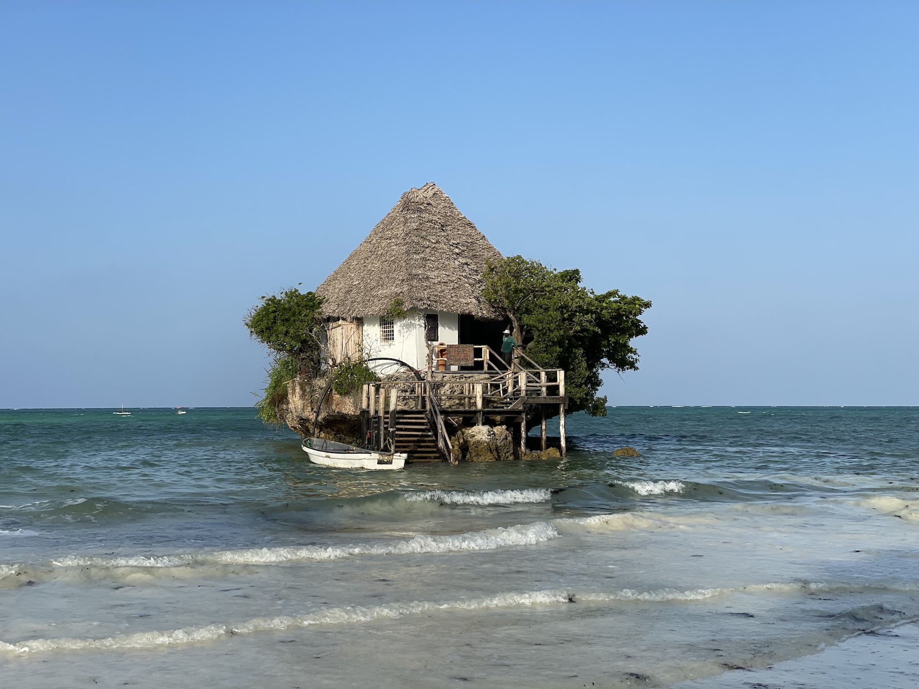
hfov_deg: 36.8
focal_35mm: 52
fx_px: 1381
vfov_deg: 28.0
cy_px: 344
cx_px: 460
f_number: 2
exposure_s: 1/1916
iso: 32
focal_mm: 6
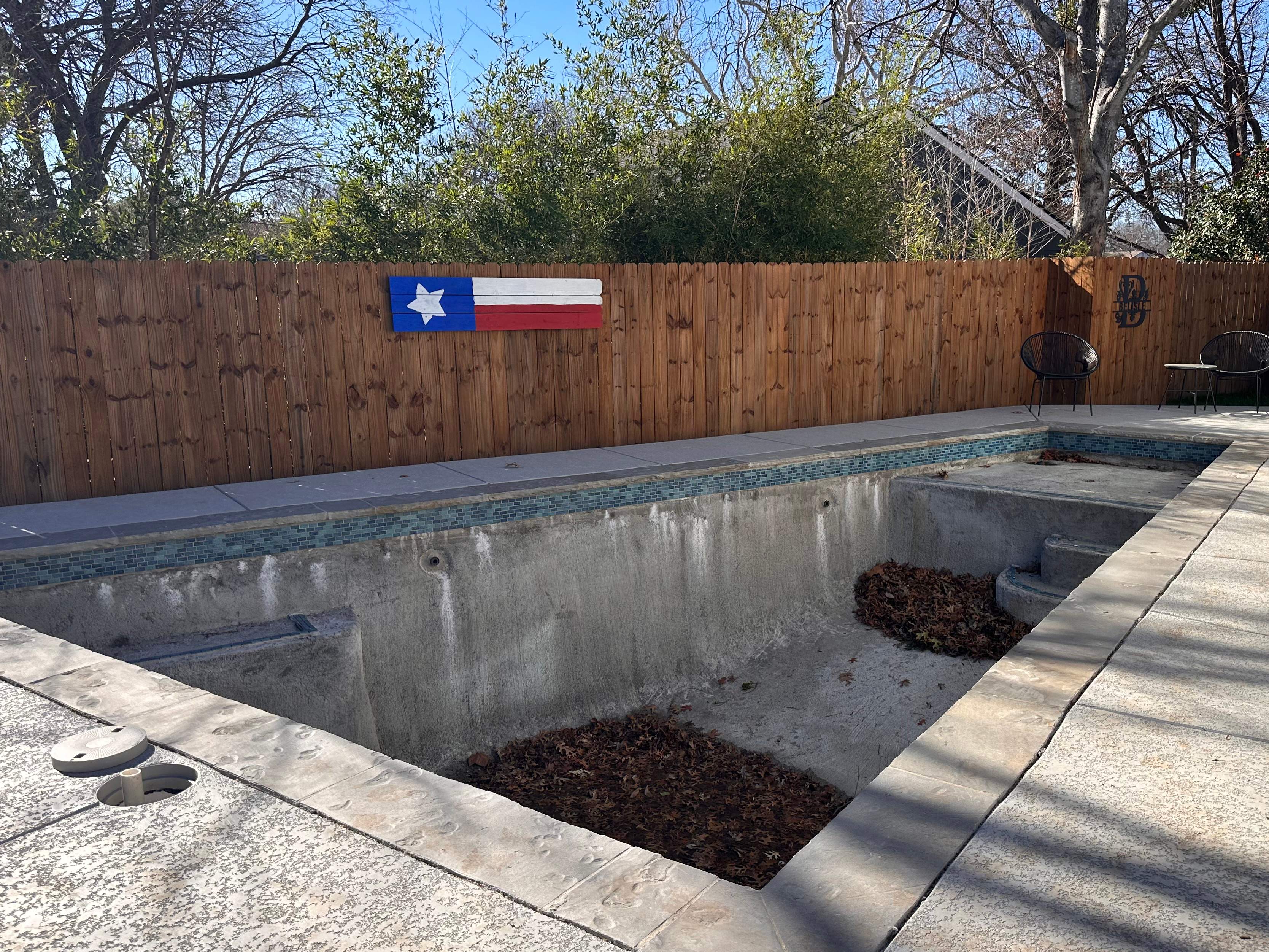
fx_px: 1063
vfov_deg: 48.2
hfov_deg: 61.4
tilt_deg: -12.2
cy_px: 489
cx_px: 718
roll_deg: +0.0
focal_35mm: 29
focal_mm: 6.86
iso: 80
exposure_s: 1/2809
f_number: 1.78
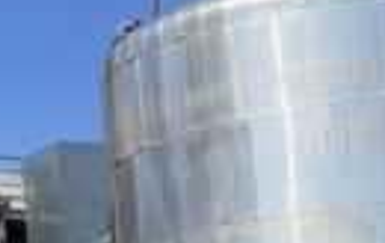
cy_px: 237
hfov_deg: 10.7
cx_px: -524
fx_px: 1778
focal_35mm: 169
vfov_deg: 7.8
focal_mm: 4.2
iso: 32
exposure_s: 1/3610
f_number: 1.6
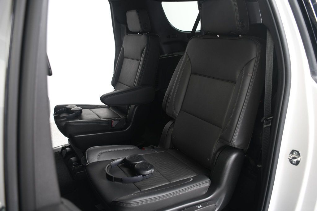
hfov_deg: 61.9
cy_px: 106
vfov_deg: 43.6
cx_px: 158
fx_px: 264
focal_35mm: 30
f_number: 3.5
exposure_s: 1/160
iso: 100
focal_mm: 20
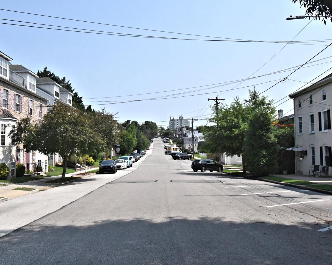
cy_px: 132
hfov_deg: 52.8
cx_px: 152
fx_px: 334
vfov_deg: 43.4
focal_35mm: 34
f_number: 11
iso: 5000
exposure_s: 1/8000
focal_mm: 20
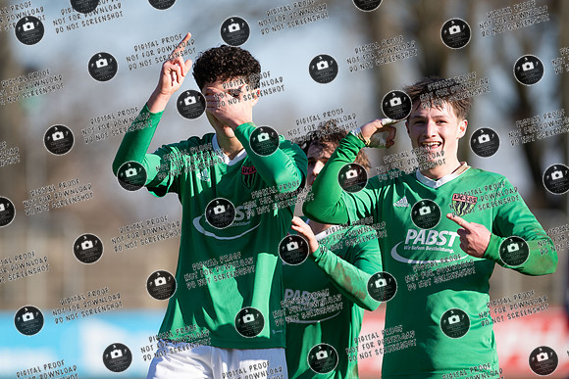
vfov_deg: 4.1
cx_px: 251
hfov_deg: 6.2
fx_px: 5295
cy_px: 178
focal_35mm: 335
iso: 180
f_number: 3.5
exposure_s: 1/1600
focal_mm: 300
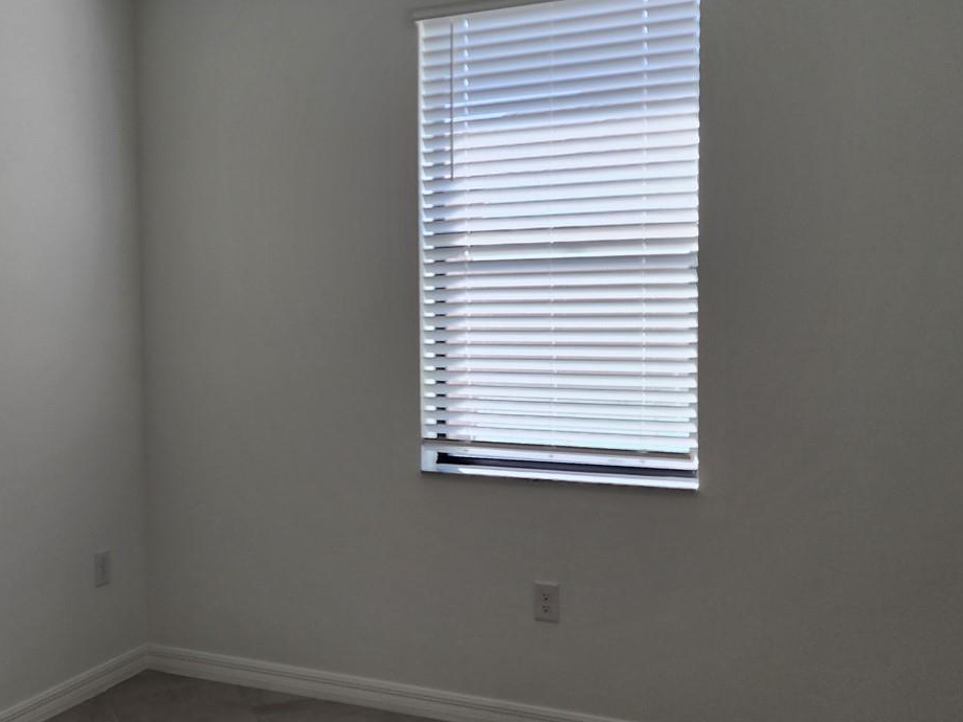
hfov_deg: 46.2
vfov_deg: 36.0
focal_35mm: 40
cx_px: 340
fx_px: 1113
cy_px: 370
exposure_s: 1/180
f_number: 1.8
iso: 40
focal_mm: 6.4
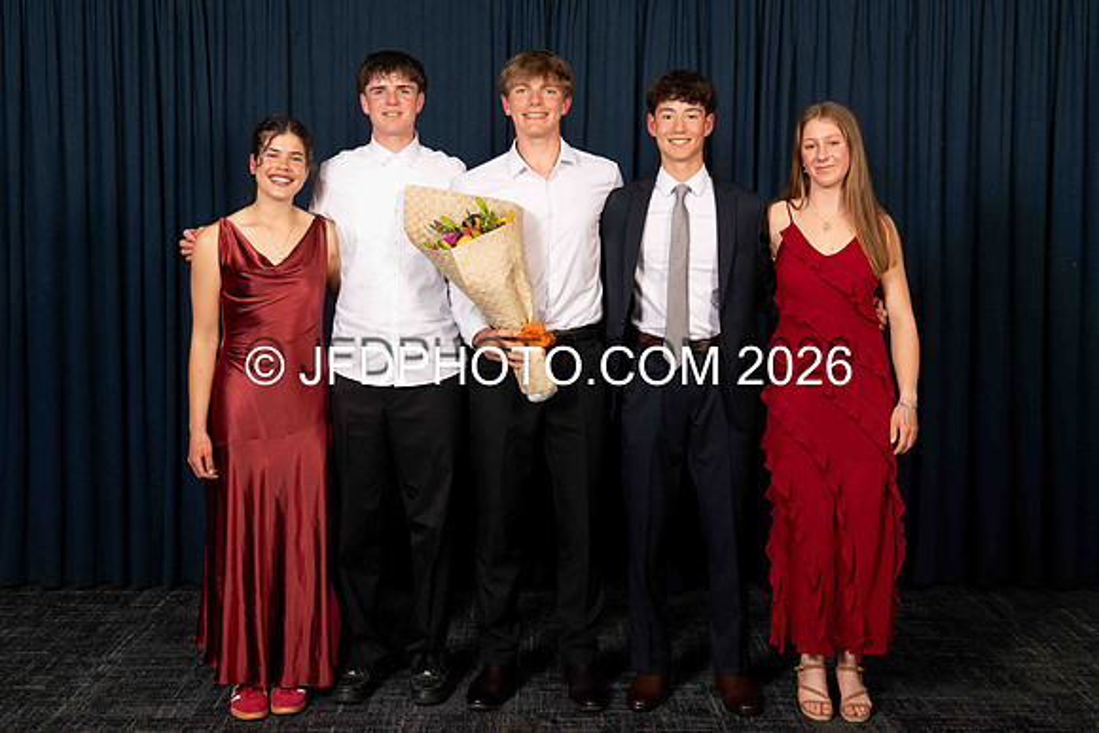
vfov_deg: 27.1
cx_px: 549
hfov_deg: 39.7
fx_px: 1521
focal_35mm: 50
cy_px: 331
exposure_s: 1/250
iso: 125
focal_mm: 44
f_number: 5.6
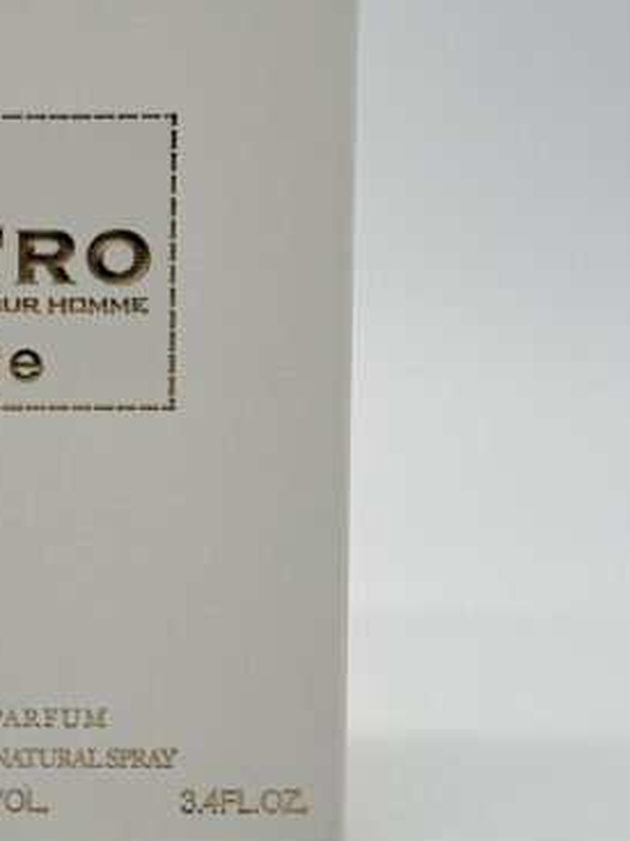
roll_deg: +0.3
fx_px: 3521
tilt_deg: -9.0
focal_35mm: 145
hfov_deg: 10.2
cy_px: 435
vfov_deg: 13.6
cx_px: 21
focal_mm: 5.96
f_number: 1.6
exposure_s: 1/873
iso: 50
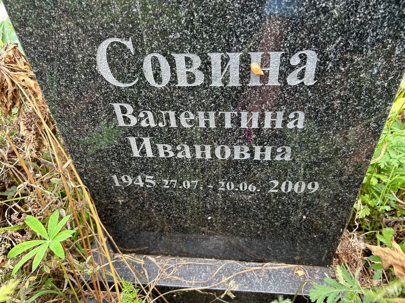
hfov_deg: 67.3
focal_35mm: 26
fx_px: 304
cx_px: 202
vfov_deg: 53.1
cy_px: 152
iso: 64
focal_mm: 5.7
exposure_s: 1/121
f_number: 1.5
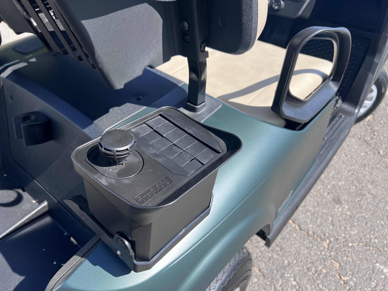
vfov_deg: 53.1
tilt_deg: -41.2
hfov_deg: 67.3
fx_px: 291
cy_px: 146
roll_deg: -1.2
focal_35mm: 26
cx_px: 194
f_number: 1.5
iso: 50
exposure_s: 1/1311
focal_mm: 5.7
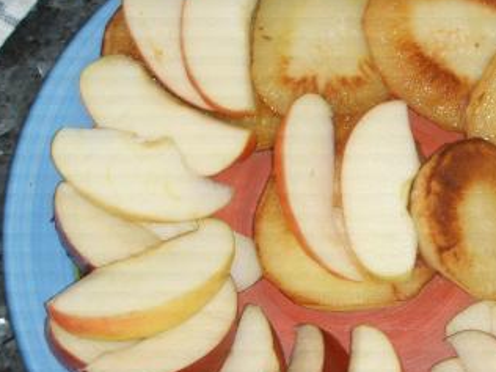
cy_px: 207
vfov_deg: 19.9
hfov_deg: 26.0
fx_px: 1060
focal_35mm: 74
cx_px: 375
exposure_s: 1/45
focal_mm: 6.6
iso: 100
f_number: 3.5
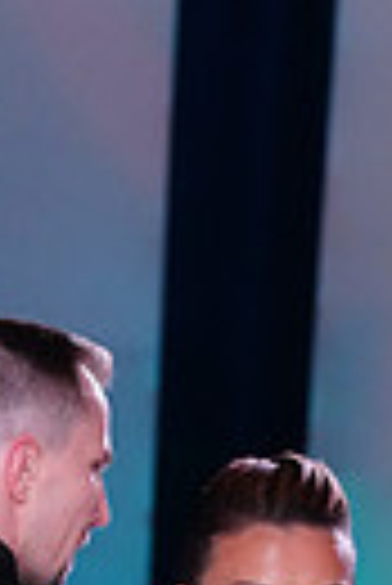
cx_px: -241
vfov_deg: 4.1
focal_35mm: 501
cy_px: 1048
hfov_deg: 2.7
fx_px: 8161
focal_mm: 112
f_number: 4.5
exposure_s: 1/250
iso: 3200
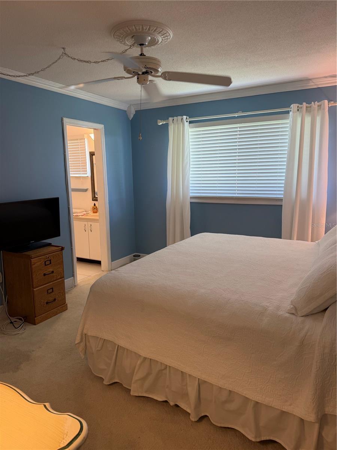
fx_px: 312
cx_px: 168
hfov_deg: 56.8
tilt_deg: -9.7
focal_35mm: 24
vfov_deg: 71.6
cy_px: 225
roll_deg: +0.2
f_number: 1.78
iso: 100
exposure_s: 1/60
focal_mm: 6.76
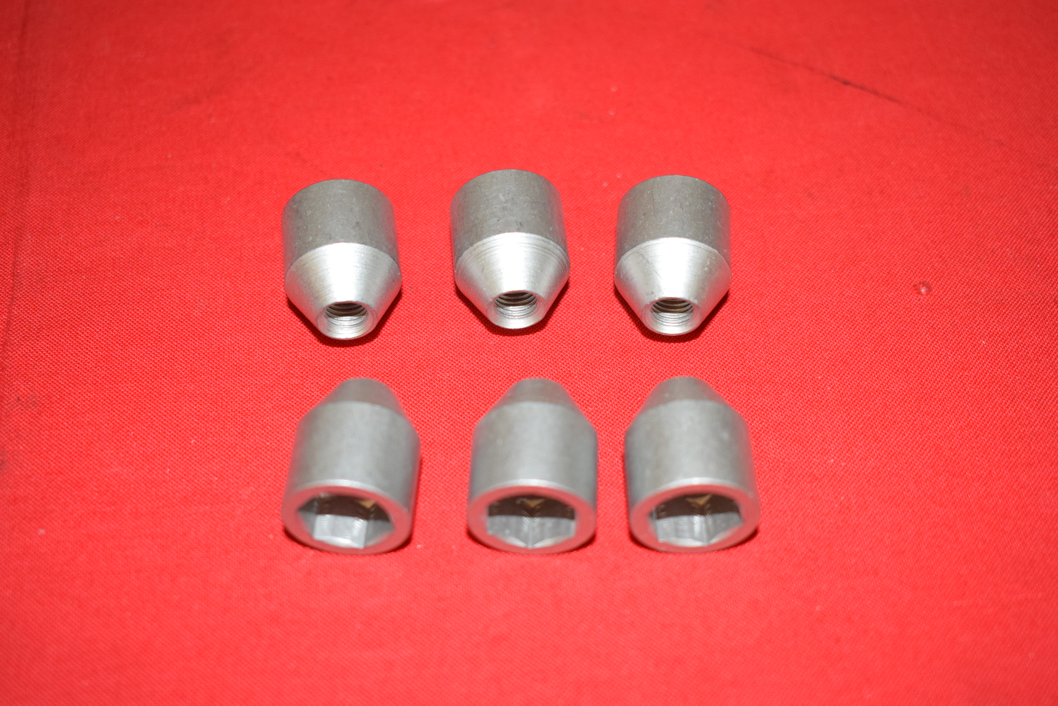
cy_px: 353
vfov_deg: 26.5
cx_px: 529
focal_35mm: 51
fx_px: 1499
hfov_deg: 38.9
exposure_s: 1/200
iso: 1250
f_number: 5
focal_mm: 34
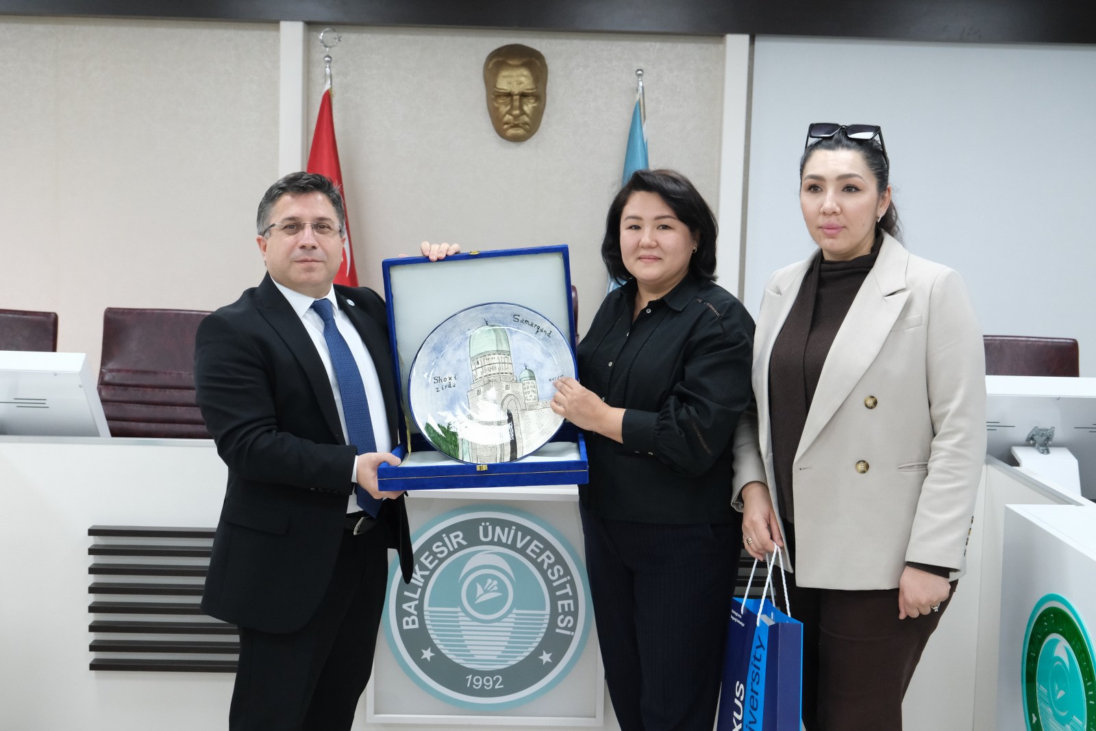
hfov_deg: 47.4
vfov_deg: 32.6
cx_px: 548
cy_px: 366
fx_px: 1248
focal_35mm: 41
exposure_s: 1/160
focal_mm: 27.5
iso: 3200
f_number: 5.6
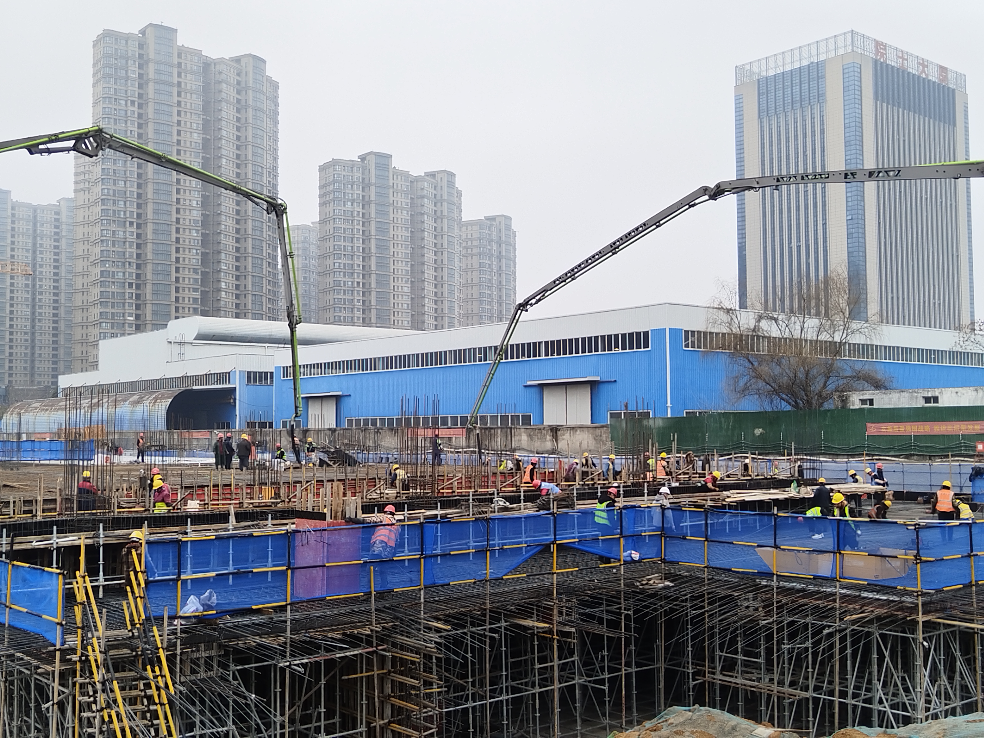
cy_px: 369
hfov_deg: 49.0
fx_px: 1080
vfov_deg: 37.7
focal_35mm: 38
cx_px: 492
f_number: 1.9
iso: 100
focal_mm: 4.95
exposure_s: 1/220
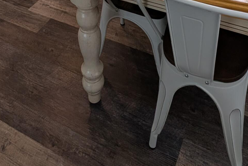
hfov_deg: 46.4
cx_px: 119
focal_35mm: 42
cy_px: -113
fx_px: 289
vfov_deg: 22.6
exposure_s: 1/143
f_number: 2.2
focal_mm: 1.95
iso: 51
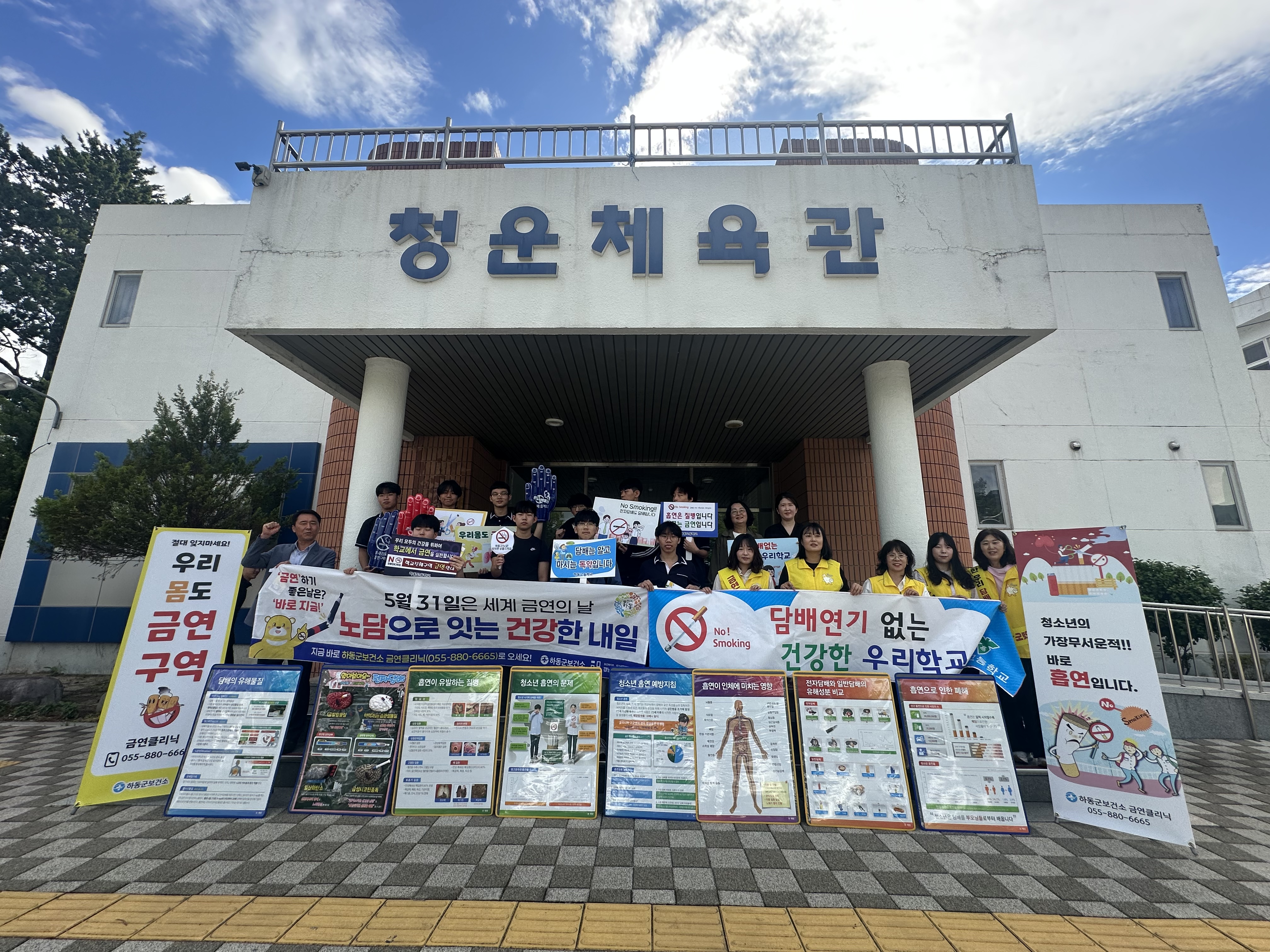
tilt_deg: +12.3
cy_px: 476
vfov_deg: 85.7
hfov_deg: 102.1
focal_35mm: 14
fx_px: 514
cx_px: 635
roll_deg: +0.0
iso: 40
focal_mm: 2.22
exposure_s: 1/855
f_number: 2.2
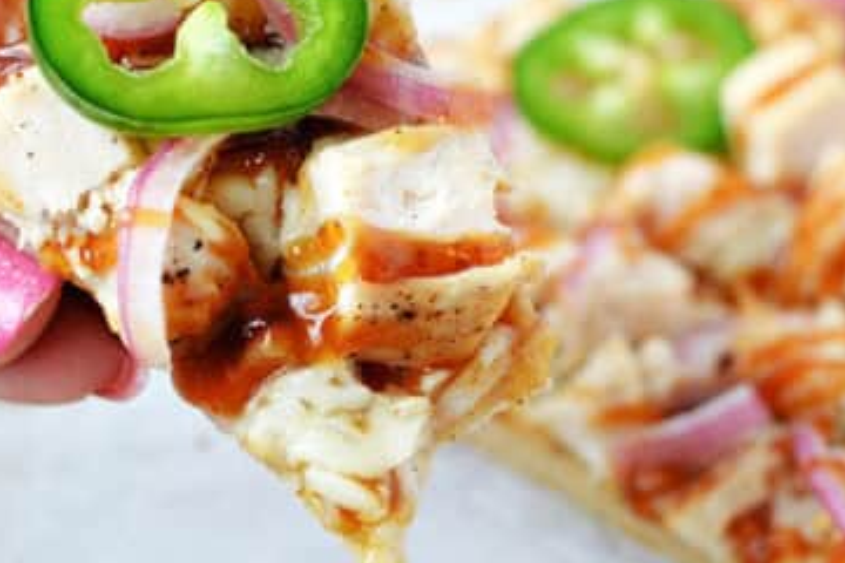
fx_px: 2630
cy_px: 190
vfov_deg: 12.2
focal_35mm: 112
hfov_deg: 18.2
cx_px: 512
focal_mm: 35
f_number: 4.5
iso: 400
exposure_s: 1/80
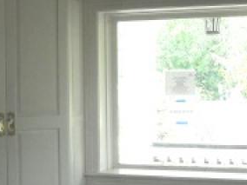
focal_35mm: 79
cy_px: 69
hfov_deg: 24.6
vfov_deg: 18.6
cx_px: 93
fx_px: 564
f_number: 2.8
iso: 400
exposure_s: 1/250
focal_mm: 5.7
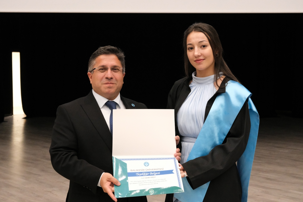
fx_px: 429
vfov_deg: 26.5
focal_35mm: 51
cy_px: 101
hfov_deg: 38.9
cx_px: 152
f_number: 5.6
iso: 10000
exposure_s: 1/150
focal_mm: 34.2
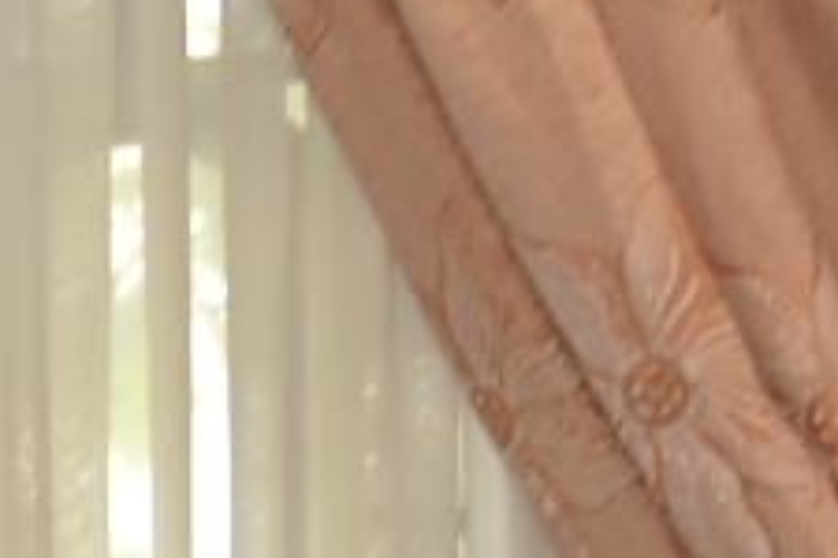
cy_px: 1737
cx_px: -920
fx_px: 5028
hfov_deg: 8.9
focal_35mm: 216
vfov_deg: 5.9
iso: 1250
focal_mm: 20
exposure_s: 1/200
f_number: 2.8
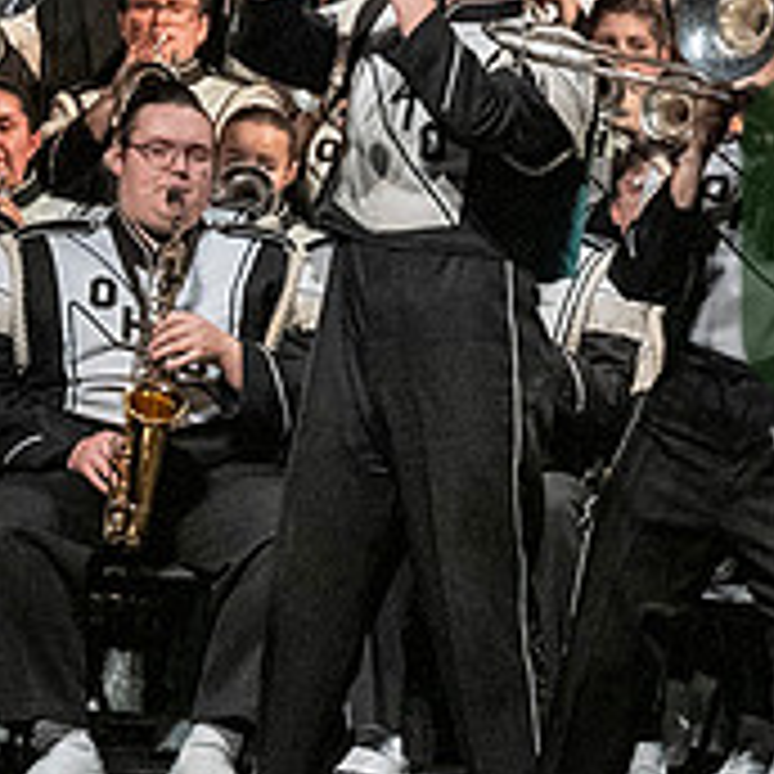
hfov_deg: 2.8
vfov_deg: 2.8
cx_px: 1080
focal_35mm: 622
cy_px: 279
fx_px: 15735
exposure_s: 1/500
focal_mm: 145
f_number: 4
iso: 4000
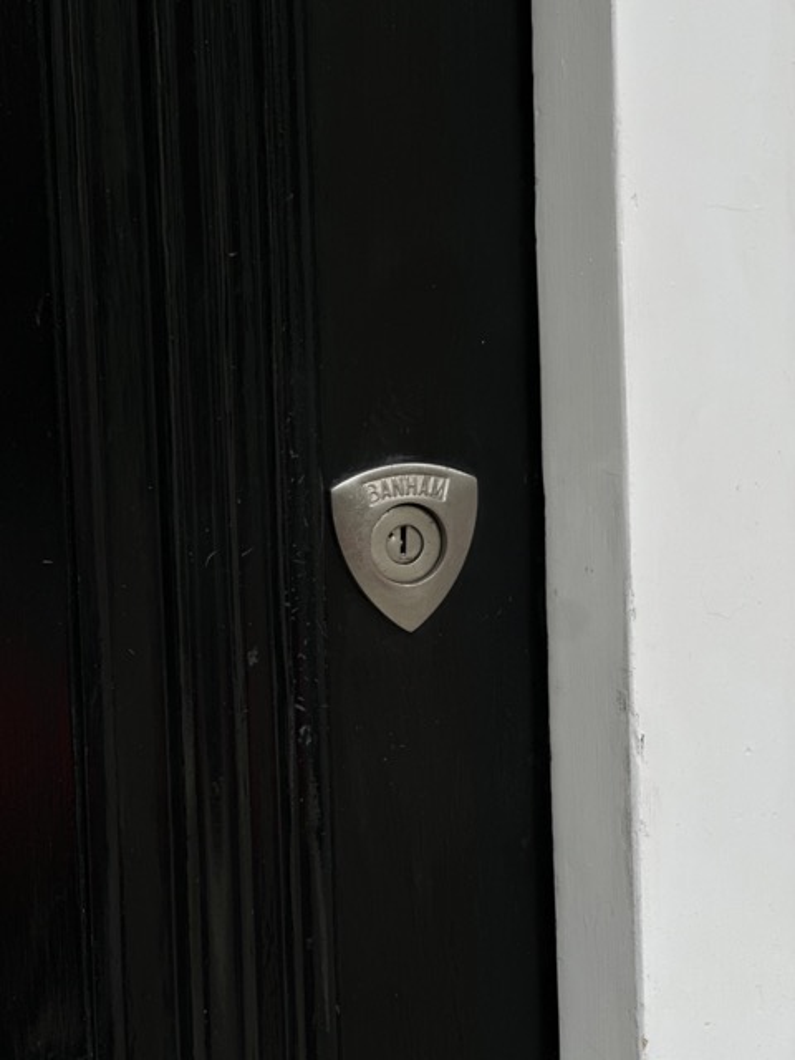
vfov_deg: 25.3
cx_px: 398
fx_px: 2358
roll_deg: +1.0
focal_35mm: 77
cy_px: 530
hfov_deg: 19.1
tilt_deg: -5.1
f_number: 2.8
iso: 32
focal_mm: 9
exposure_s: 1/501
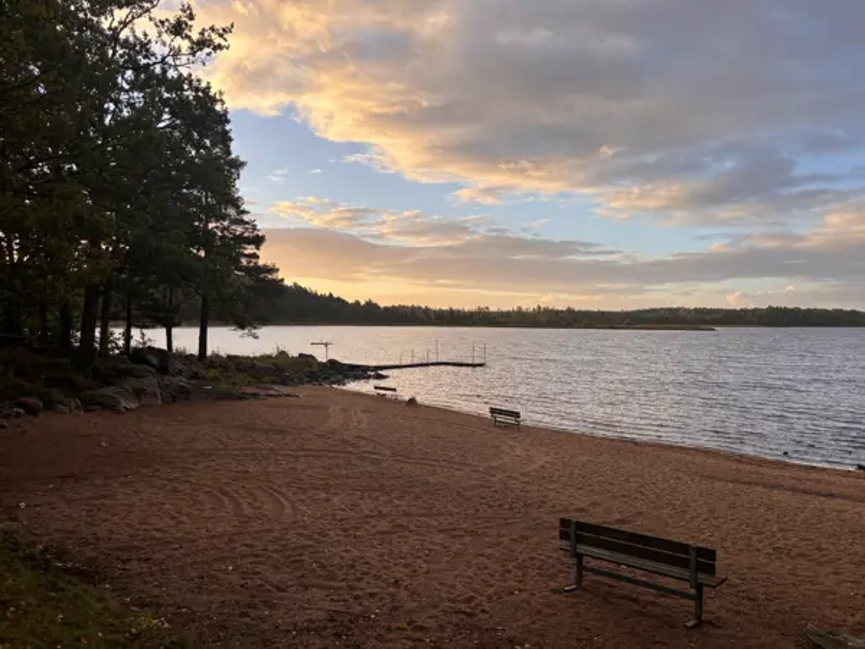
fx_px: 650
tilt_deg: -1.4
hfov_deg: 67.3
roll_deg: -1.1
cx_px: 432
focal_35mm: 26
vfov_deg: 53.1
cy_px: 324
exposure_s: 1/851
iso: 50
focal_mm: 5.96
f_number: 1.6
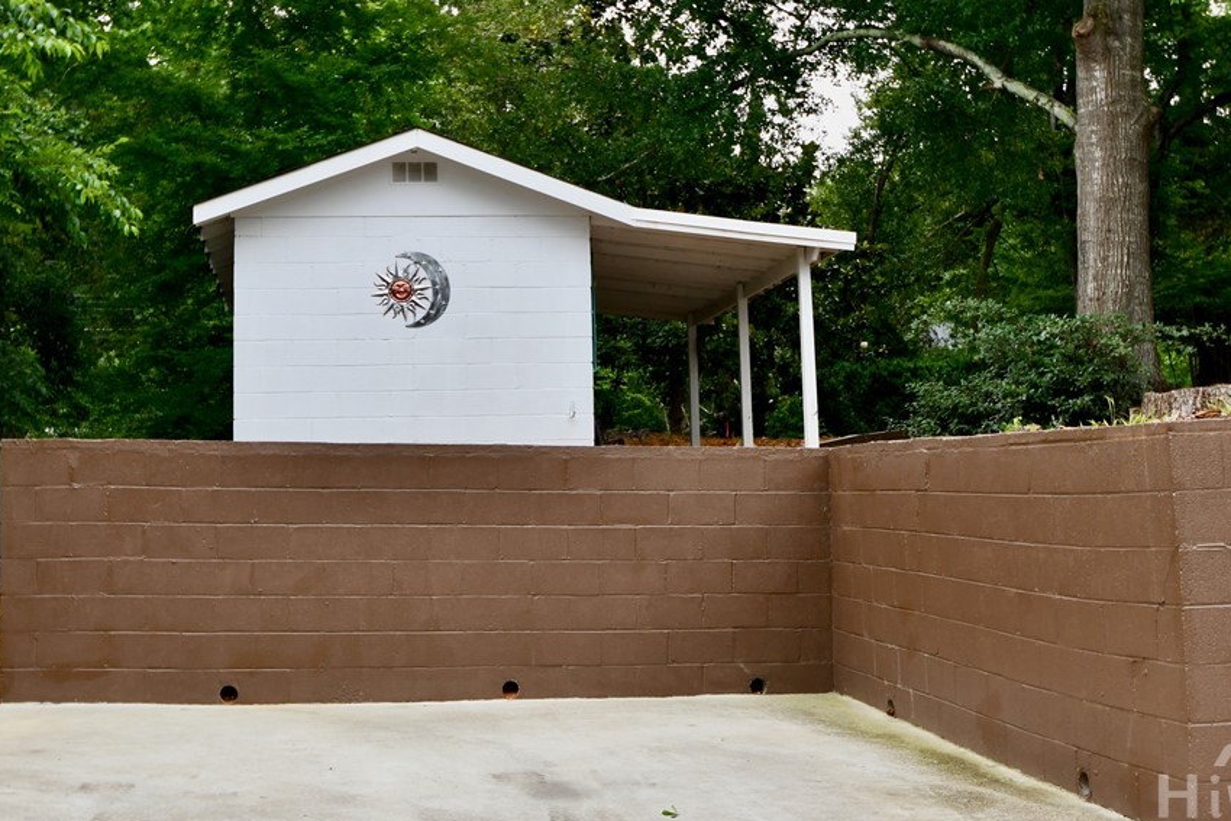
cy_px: 381
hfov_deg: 42.7
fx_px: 1573
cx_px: 559
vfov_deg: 29.2
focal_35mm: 46
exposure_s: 1/250
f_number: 5.6
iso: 400
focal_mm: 24
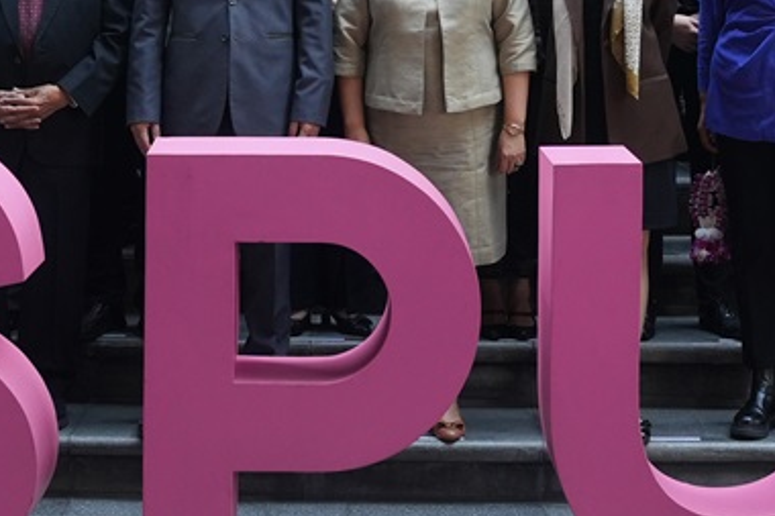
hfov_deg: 15.7
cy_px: -258
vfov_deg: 10.2
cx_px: 392
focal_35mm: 130
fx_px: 2807
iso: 1000
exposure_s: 1/250
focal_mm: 35.4
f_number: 4
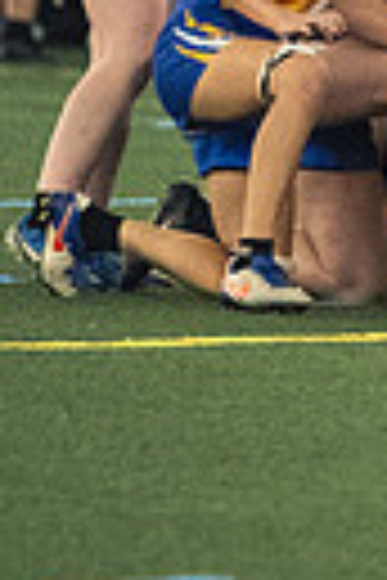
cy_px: -9
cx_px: 1040
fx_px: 21670
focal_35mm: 1344
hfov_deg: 1.0
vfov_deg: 1.5
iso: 12800
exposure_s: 1/500
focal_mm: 200
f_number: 2.8
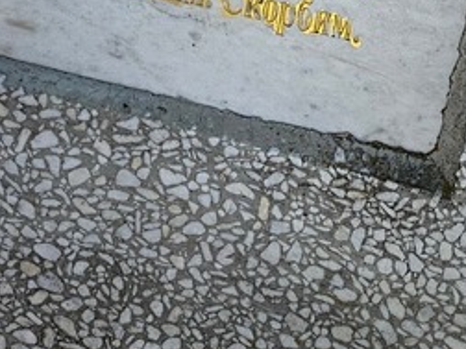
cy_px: -194
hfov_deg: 11.9
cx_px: 87
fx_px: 2221
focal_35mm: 165
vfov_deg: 8.8
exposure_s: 1/826
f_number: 2
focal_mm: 6
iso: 20
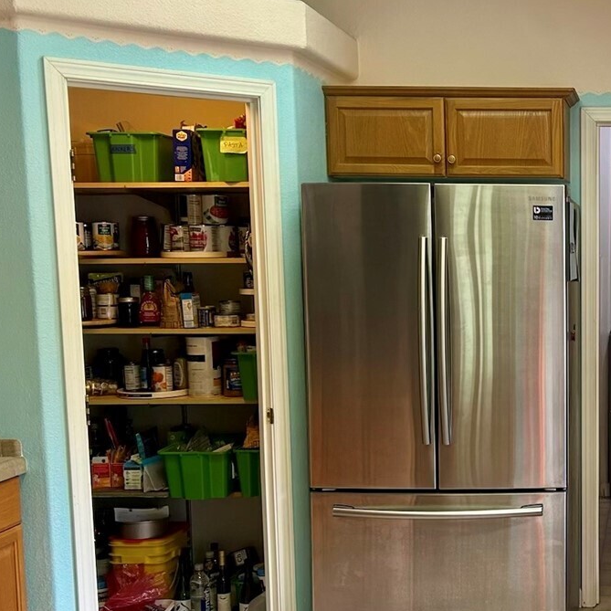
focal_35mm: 55
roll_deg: -0.5
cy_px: 357
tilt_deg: -6.0
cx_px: 630
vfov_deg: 31.0
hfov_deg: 28.8
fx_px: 1098
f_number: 1.5
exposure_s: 1/60
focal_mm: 5.7
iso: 80
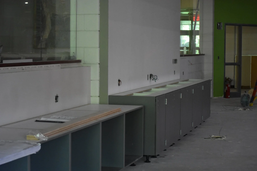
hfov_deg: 24.6
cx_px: 128
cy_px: 86
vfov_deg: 16.6
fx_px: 589
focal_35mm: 82
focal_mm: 55
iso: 3600
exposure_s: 1/60
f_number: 4
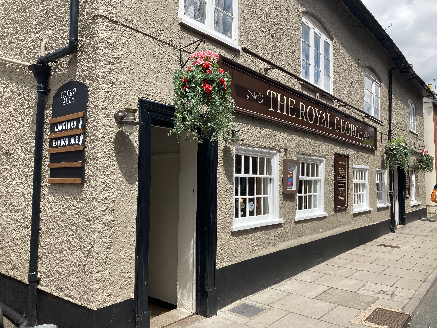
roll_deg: -0.9
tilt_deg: +4.1
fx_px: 353
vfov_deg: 49.7
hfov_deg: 63.4
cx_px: 218
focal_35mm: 28
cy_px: 164
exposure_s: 1/1845
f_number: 1.8
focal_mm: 3.99
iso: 20
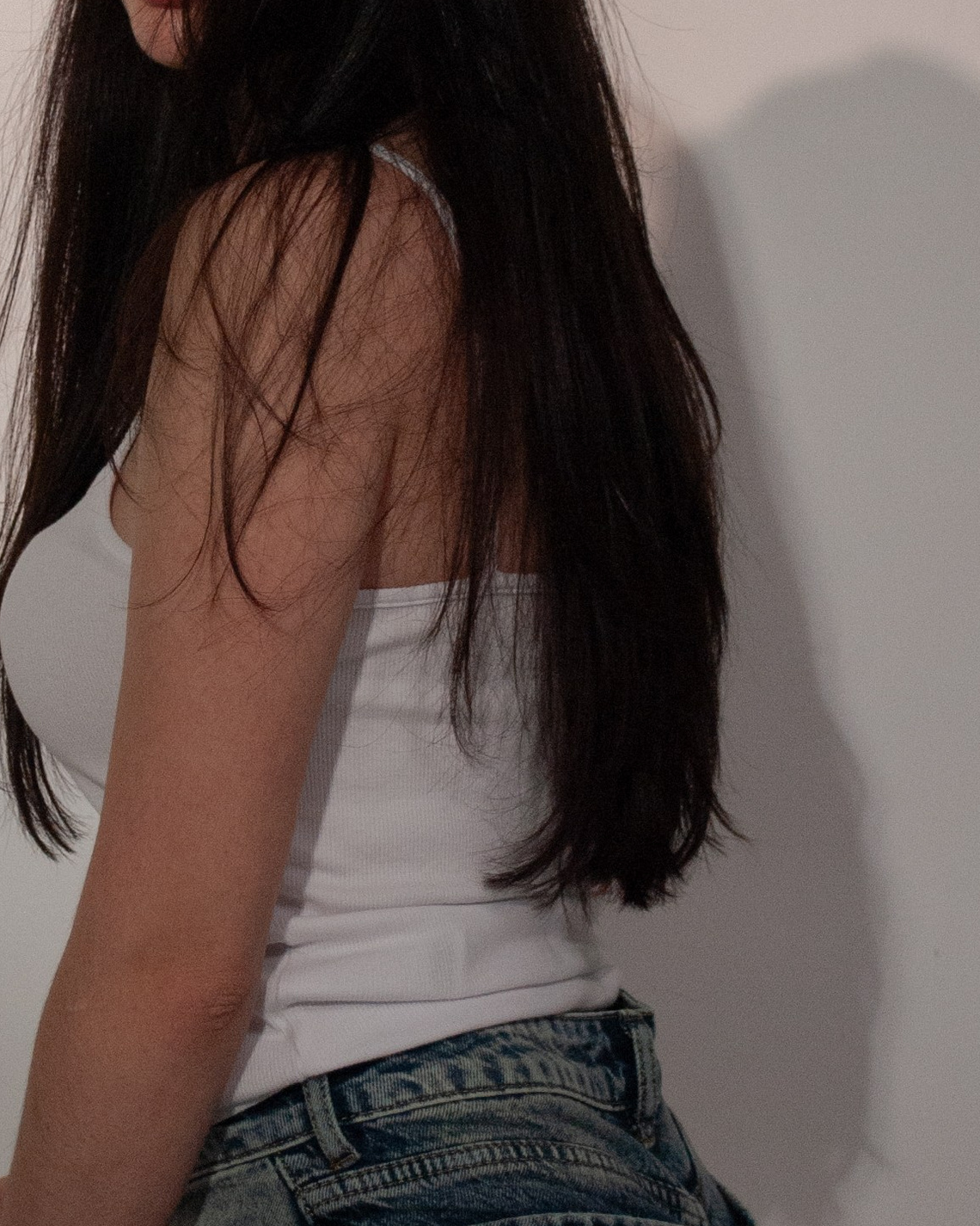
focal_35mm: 121
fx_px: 4387
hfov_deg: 12.7
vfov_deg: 15.9
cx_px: 258
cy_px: 471
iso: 400
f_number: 4.8
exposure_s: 1/250
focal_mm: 32
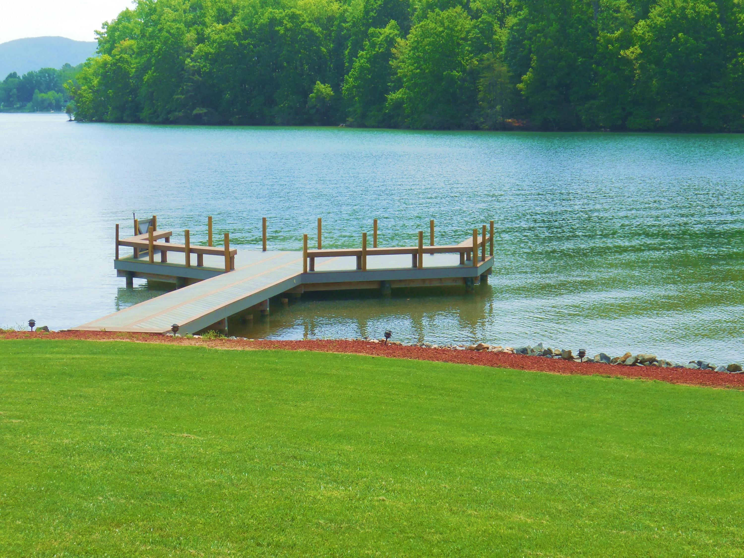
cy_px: 279
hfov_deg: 27.0
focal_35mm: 72
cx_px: 372
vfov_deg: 20.4
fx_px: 1547
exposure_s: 1/400
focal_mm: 12.8
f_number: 6
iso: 125
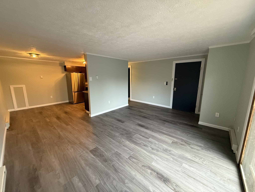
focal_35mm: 14
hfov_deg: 102.1
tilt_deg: -10.9
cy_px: 96
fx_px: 103
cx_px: 128
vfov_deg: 85.7
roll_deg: -0.2
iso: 400
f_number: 2.2
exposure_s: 1/60
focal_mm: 2.22
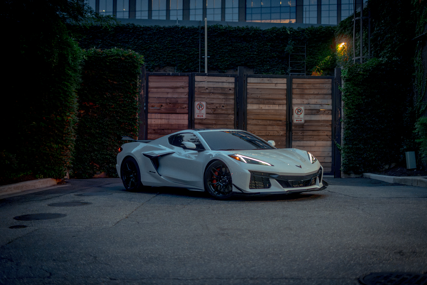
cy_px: 142
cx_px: 217
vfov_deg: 26.5
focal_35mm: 51
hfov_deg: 38.9
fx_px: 605
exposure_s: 1/250
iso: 5000
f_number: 1.8
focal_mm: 50
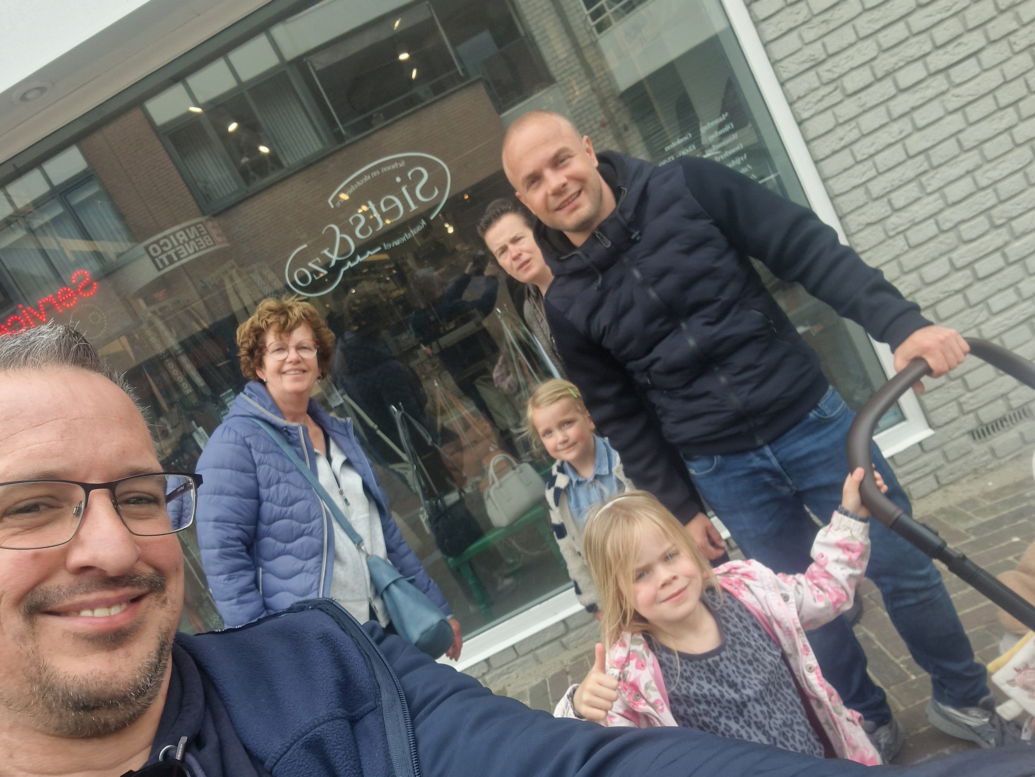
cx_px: 518
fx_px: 747
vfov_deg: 54.9
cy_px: 388
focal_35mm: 25
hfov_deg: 69.4
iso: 50
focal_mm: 3.3
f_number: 2.2
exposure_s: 1/383
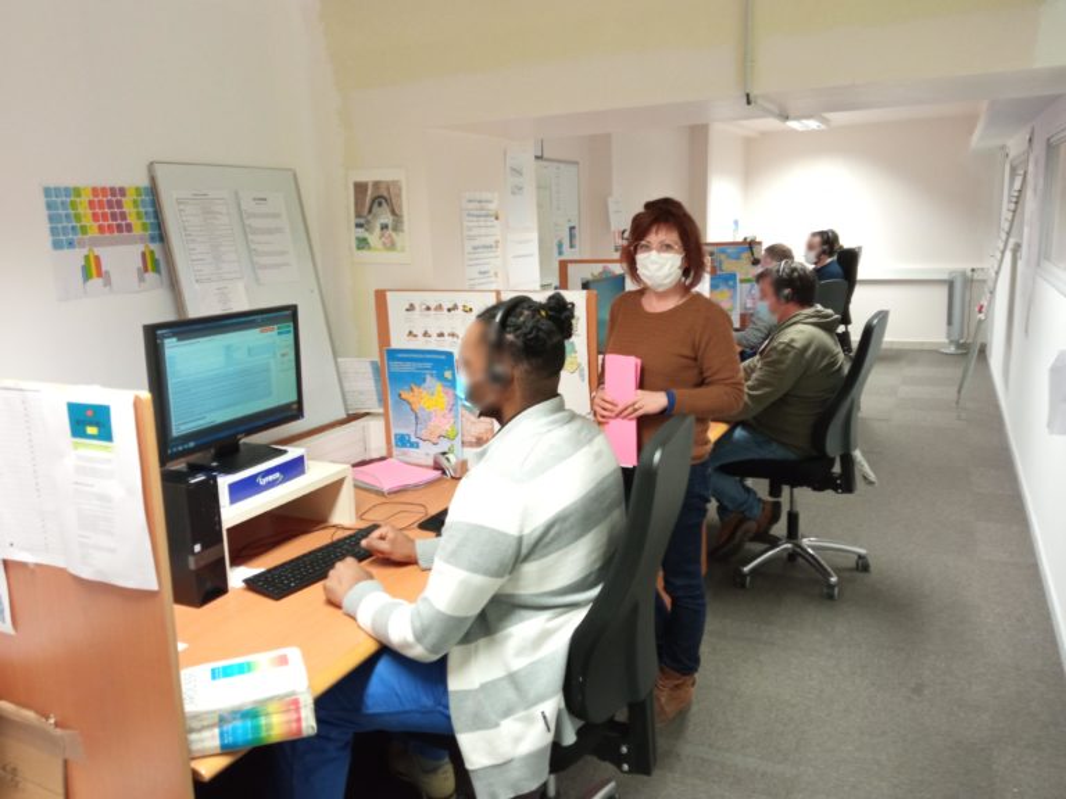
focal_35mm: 27
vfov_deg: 51.4
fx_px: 831
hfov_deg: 65.3
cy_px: 400
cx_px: 533
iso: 1013
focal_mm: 3.79
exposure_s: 1/20
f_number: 2.2
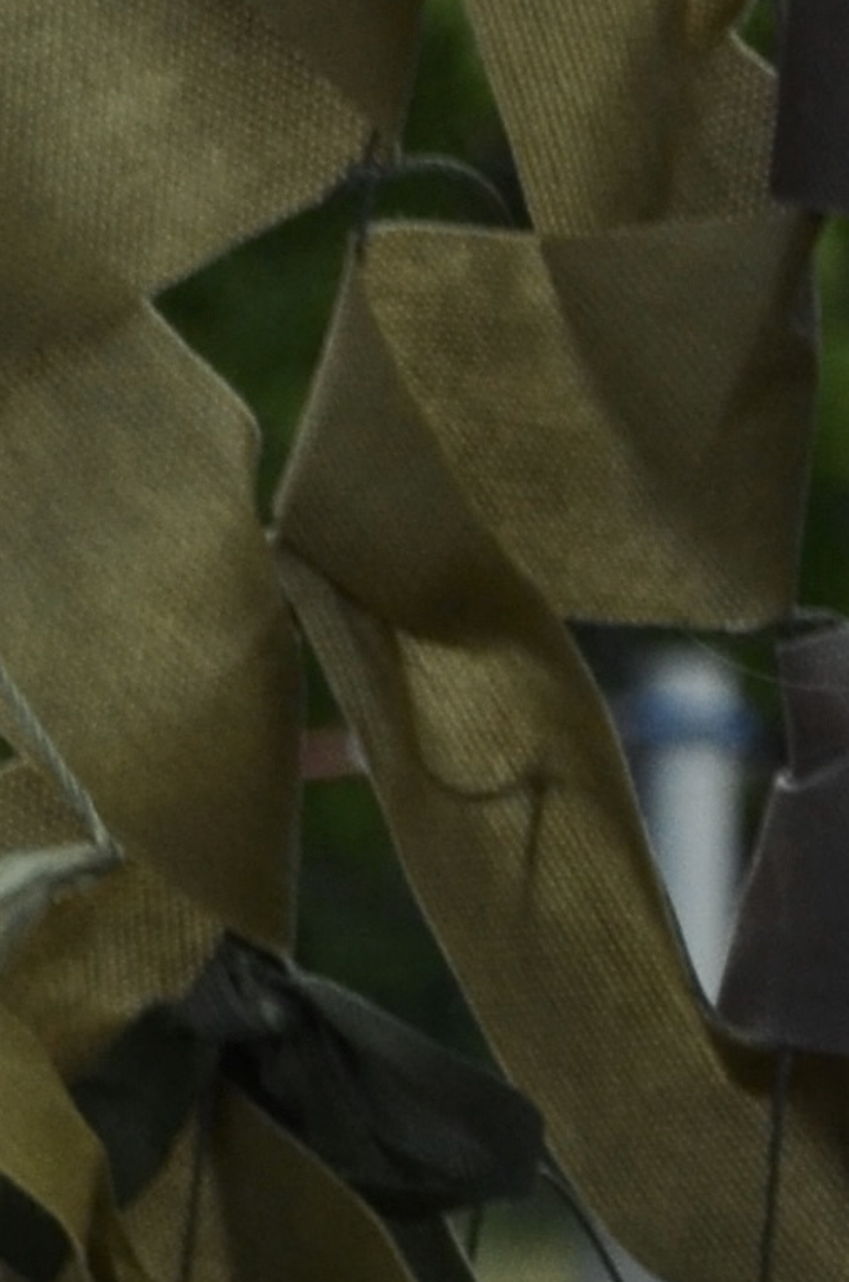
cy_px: 2831
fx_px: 11691
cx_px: 2097
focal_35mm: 329
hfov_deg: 4.1
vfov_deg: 6.1
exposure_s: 1/1250
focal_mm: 34
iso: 400
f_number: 5
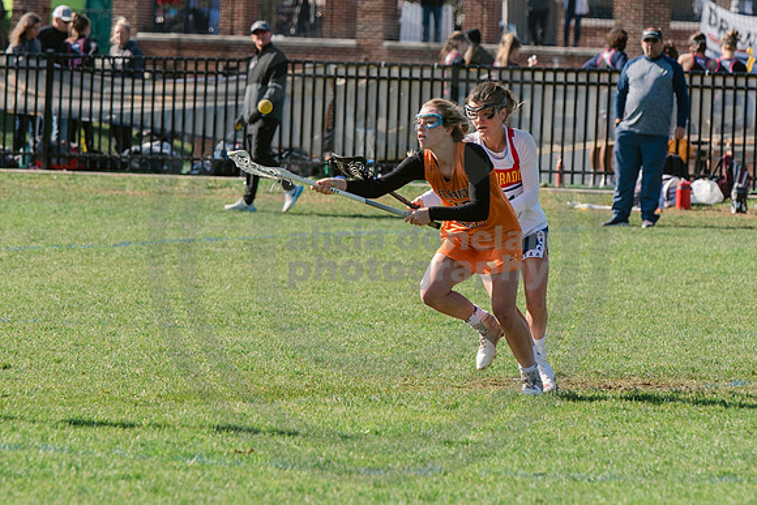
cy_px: 111
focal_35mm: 368
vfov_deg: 3.7
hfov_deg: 5.6
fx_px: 7739
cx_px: 471
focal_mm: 170
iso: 250
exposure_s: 1/1250
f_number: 4.5
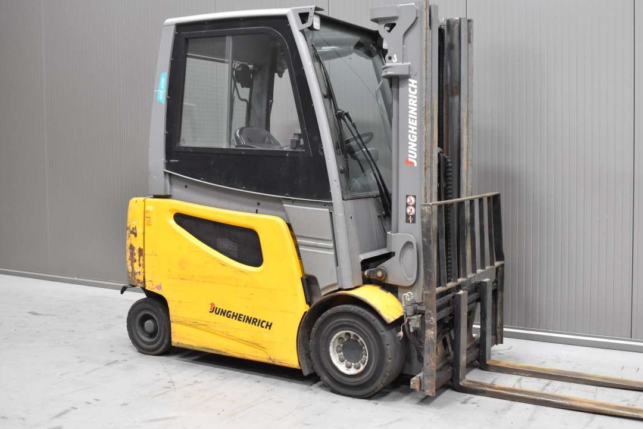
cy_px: 193
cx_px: 335
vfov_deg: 33.4
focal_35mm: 40
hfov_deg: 48.4
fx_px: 714
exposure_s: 1/25
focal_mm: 24
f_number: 5
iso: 1600
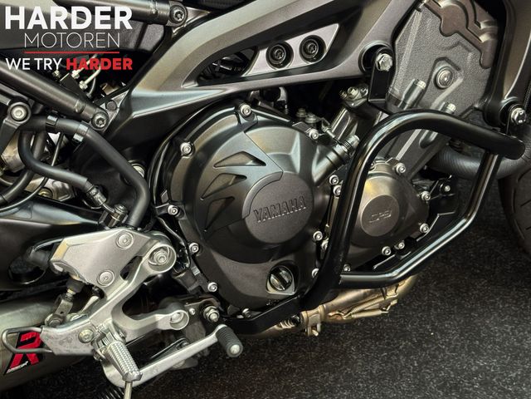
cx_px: 266
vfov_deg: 30.3
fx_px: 736
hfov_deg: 39.7
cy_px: 200
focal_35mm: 48
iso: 200
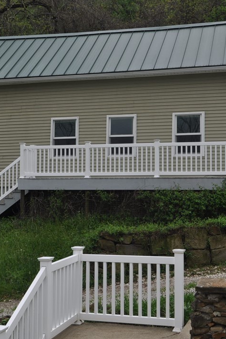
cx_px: 118
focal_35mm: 55
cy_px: 168
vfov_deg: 36.2
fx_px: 518
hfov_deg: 24.6
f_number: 10
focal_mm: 24
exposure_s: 1/200
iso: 200
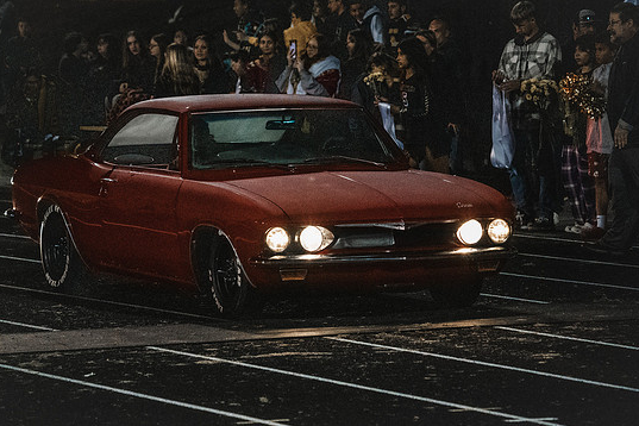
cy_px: 210
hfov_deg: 9.5
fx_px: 3834
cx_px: 312
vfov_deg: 6.4
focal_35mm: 216
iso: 51200
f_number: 6.3
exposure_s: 1/640
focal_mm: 200
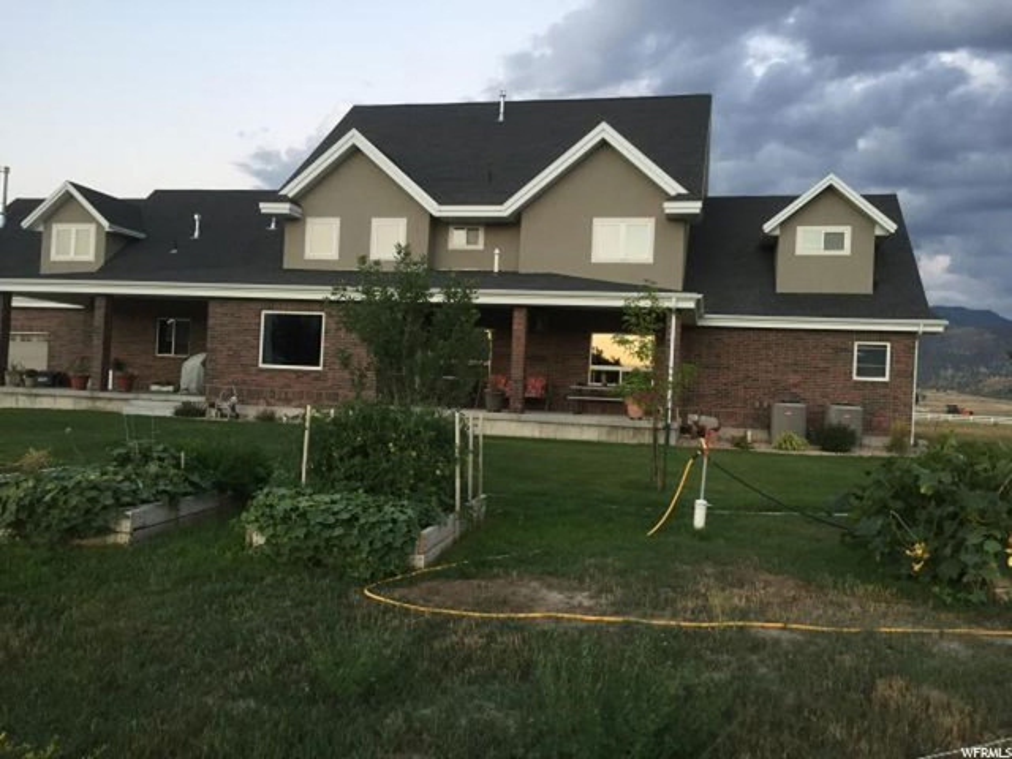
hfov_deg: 61.7
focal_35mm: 29
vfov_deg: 48.2
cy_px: 380
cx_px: 506
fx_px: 848
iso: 80
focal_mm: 4.15
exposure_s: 1/30
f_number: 2.2
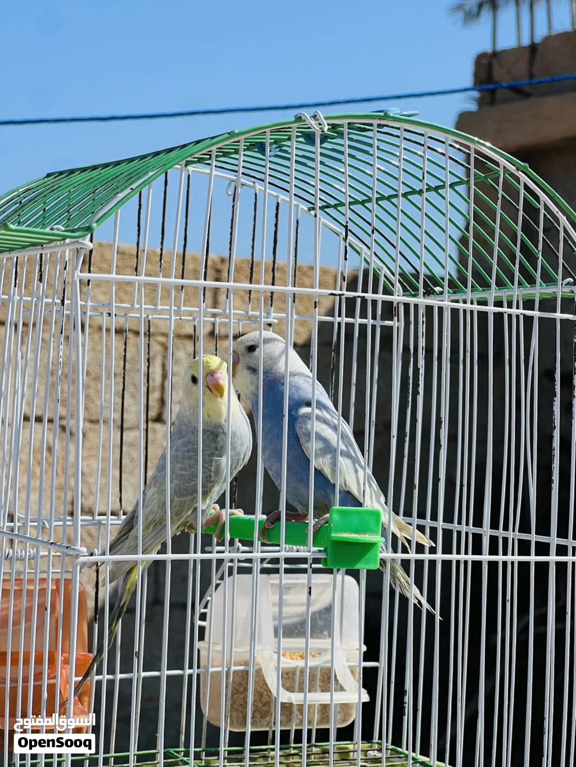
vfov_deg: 25.3
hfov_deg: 19.1
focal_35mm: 77
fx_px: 1708
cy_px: 384
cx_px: 288
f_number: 2.8
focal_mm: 9
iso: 32
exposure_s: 1/968
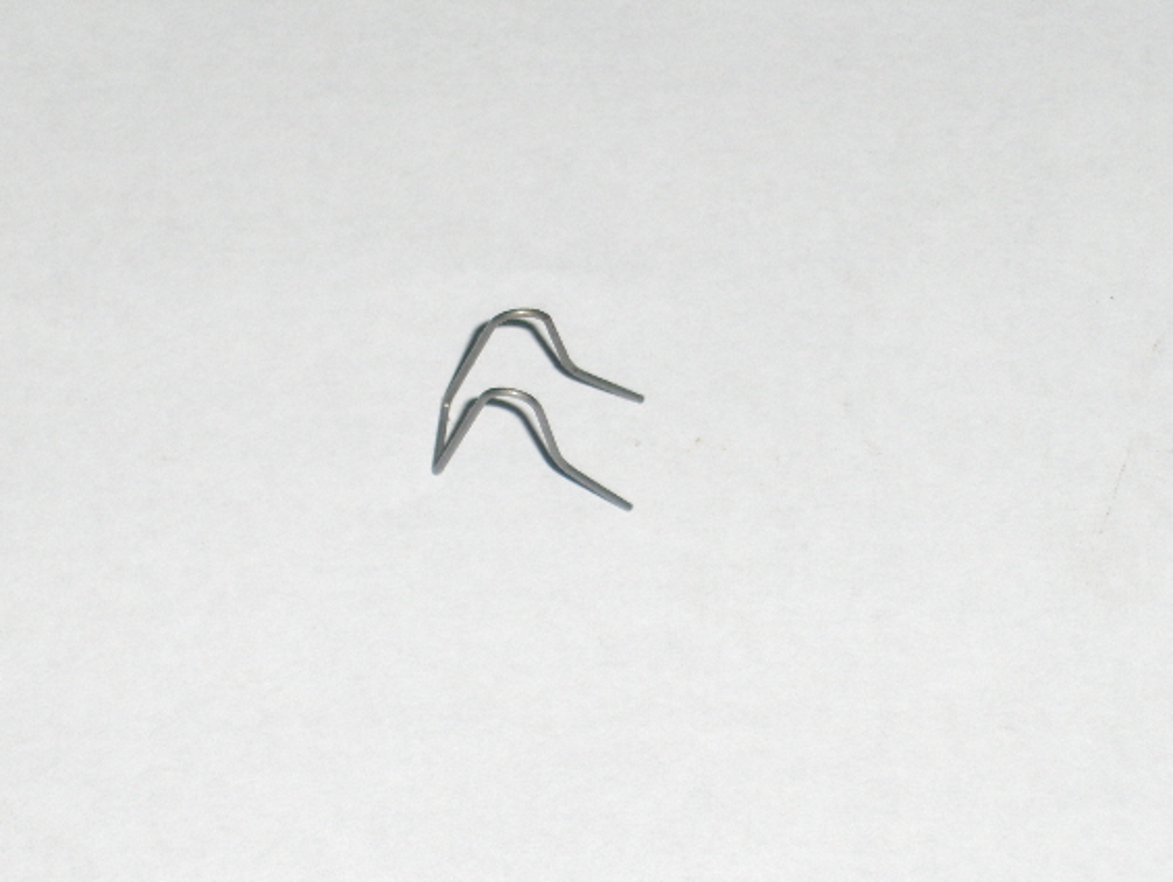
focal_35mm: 105
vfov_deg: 14.1
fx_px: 3562
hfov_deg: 18.7
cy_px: 441
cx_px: 586
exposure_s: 1/125
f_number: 5
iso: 100
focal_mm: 22.5
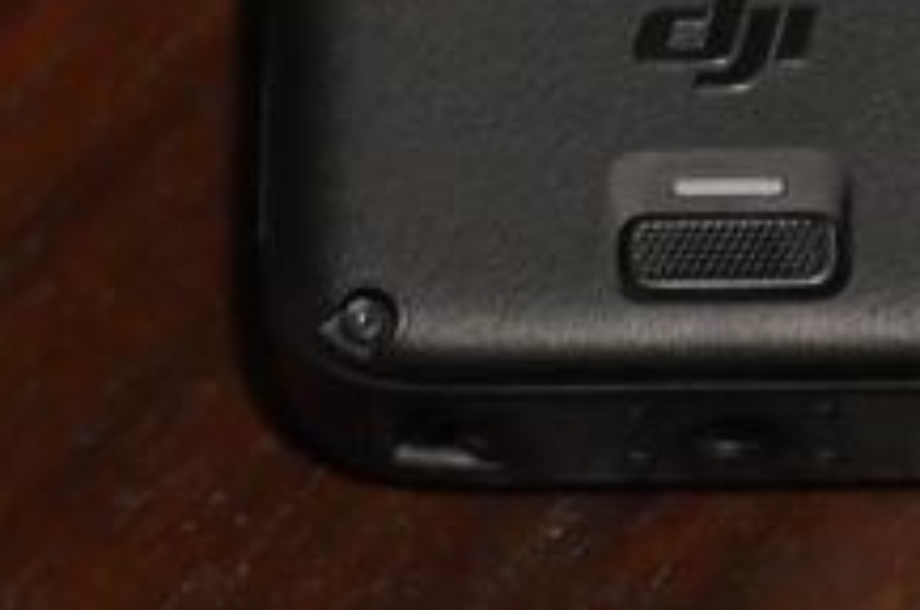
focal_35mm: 364
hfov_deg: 5.7
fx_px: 9288
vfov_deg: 3.8
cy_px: -163
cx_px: 725
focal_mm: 77
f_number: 4
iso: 4000
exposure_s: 1/30
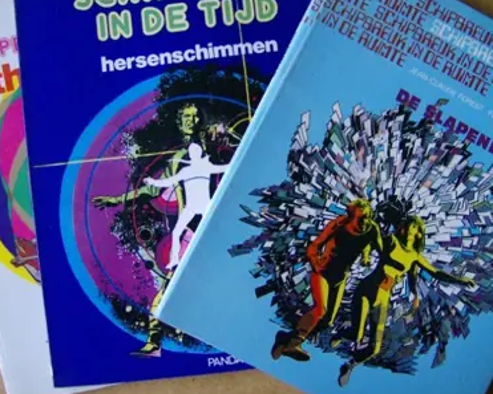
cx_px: 233
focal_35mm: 45
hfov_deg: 41.1
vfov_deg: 33.4
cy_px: 172
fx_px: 657
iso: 200
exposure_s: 1/27.6
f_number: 2.8
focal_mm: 6
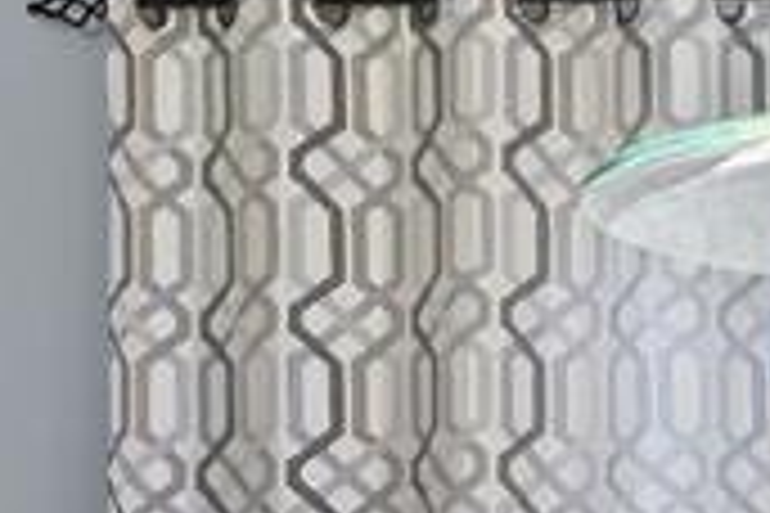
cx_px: 1036
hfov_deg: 19.4
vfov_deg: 13.4
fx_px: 2053
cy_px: 765
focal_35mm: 96
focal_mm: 16
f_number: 5.6
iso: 6400
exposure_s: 1/30
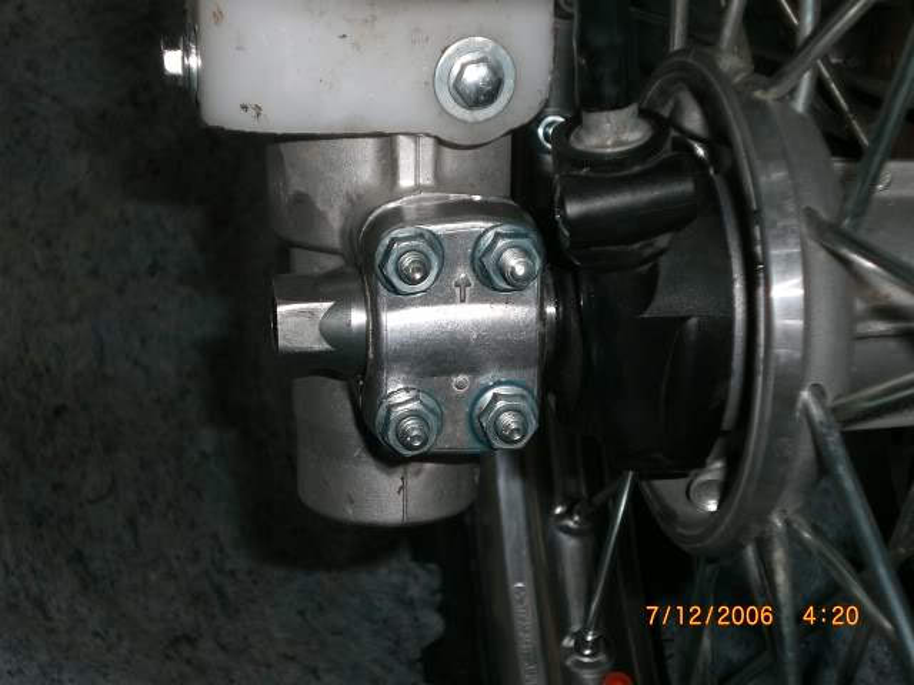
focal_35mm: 75
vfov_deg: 19.6
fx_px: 1980
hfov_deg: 26.0
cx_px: 457
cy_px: 342
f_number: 4.5
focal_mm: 12.47
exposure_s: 1/60
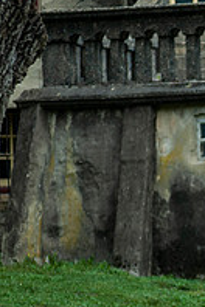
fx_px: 5005
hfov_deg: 2.3
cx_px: 275
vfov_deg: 3.5
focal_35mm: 586
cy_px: 189
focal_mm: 200
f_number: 2.8
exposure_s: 1/2000
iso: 200
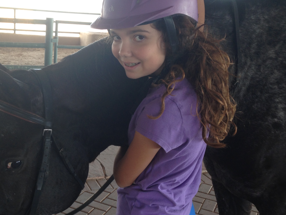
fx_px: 388
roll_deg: -3.1
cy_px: 129
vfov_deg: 30.8
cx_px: 88
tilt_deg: -18.8
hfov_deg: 39.8
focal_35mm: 47
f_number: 2.4
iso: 50
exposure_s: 1/60
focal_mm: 4.12
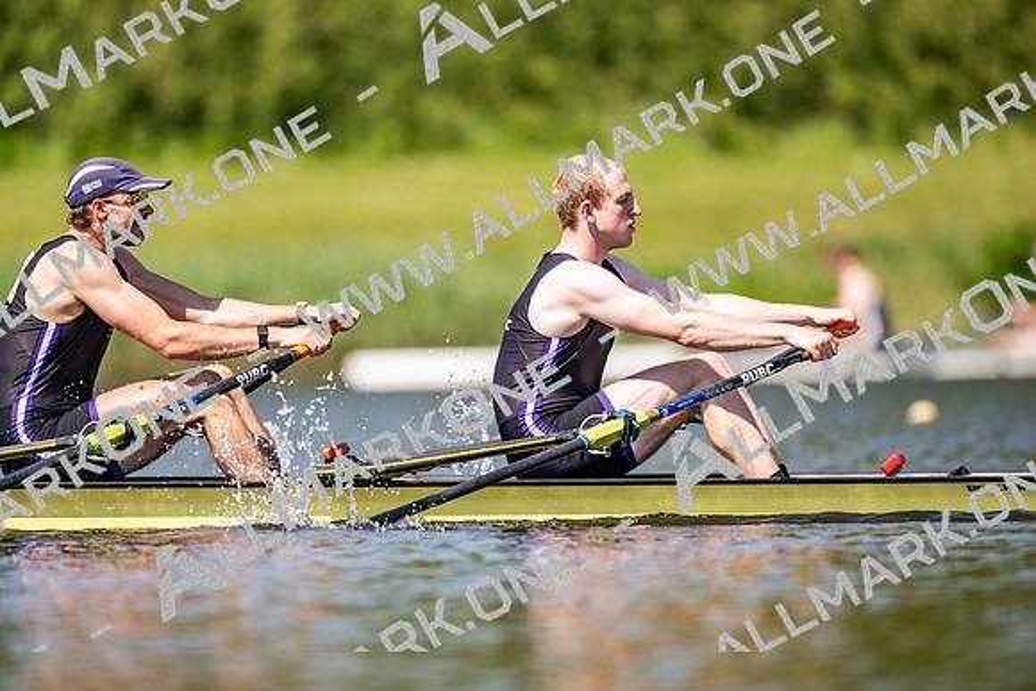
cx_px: 518
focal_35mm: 600
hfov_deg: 3.4
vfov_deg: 2.3
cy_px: 346
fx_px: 17270
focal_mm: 600
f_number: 4
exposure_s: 1/2500
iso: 280
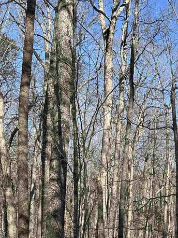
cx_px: 277
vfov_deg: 28.2
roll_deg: +0.3
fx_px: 460
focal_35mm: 67
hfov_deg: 18.9
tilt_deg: +5.0
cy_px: 198
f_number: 1.78
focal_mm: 6.86
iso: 80
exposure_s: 1/2732
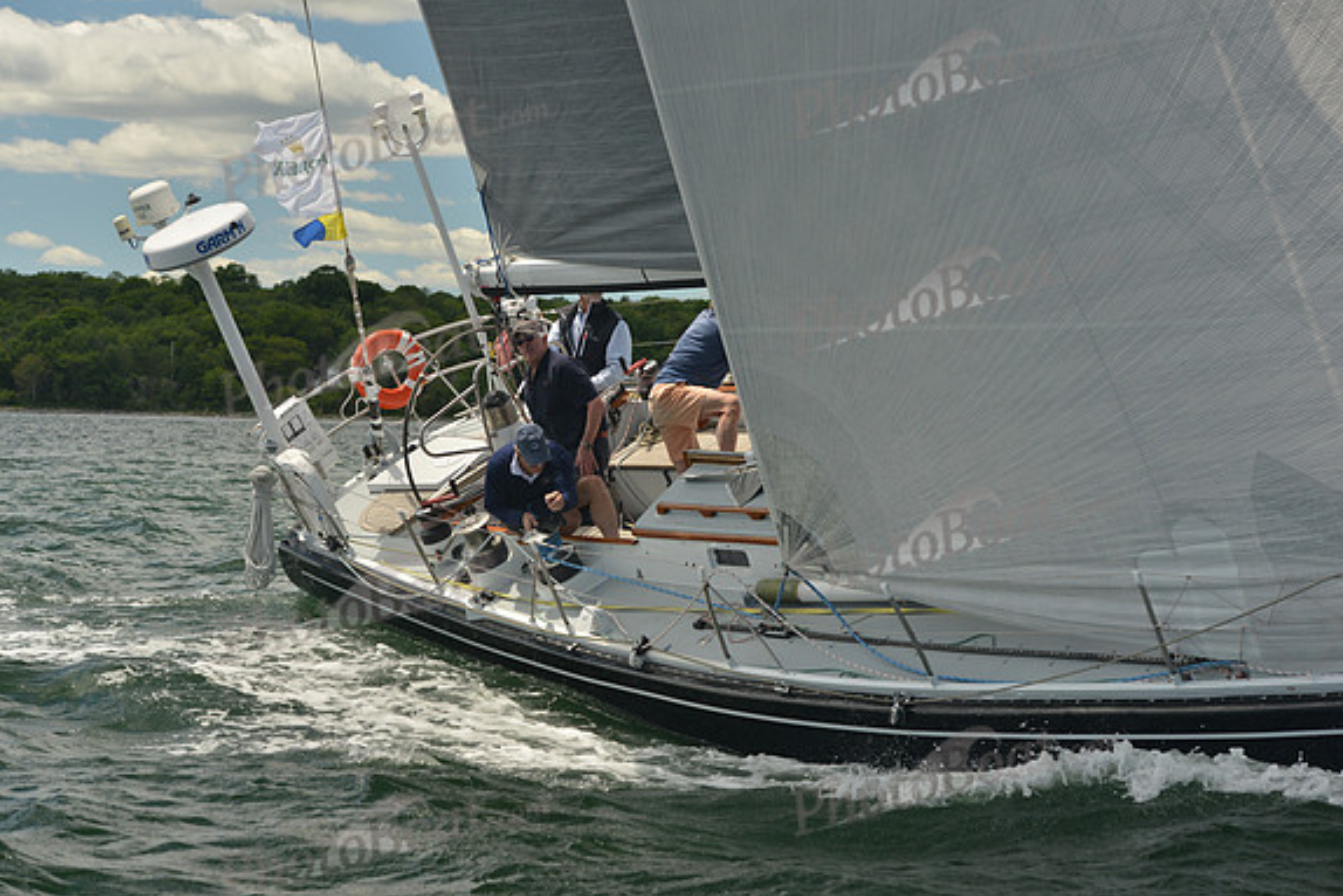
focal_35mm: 91
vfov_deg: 15.0
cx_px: 672
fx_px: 3395
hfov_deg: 22.4
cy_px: 448
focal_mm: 90
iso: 400
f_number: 5.6
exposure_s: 1/800
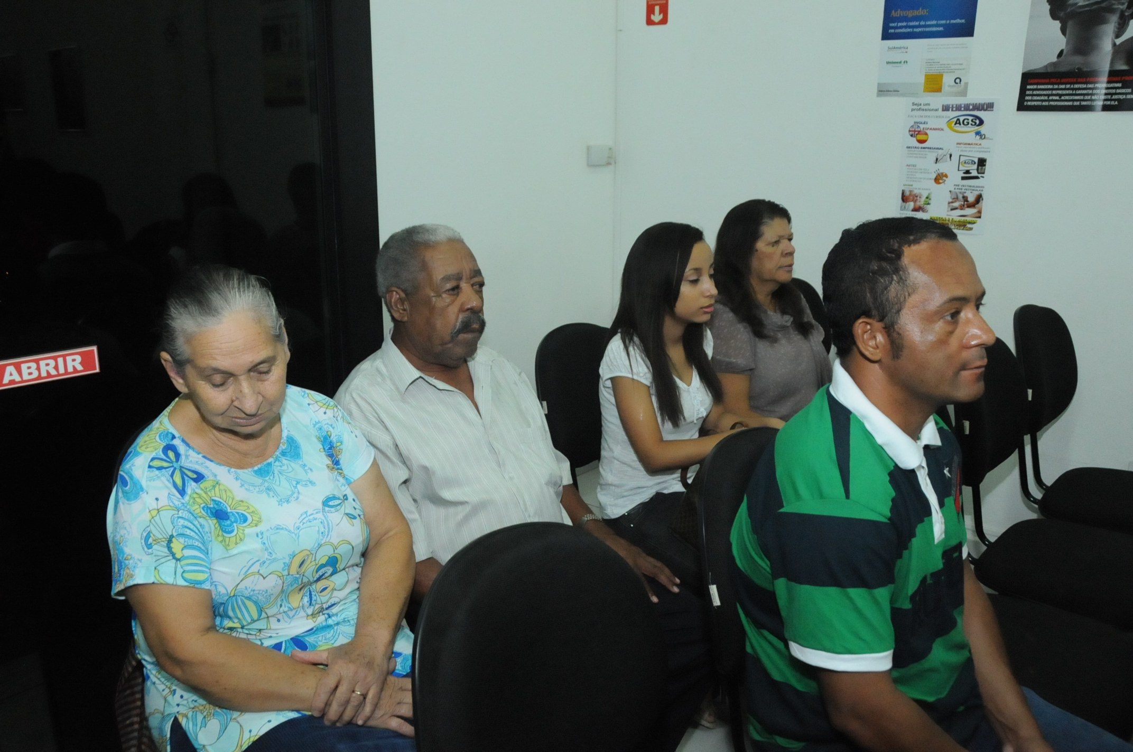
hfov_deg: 62.0
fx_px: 943
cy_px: 376
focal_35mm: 30
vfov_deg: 43.5
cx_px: 566
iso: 3200
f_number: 6.3
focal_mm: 20
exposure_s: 1/80
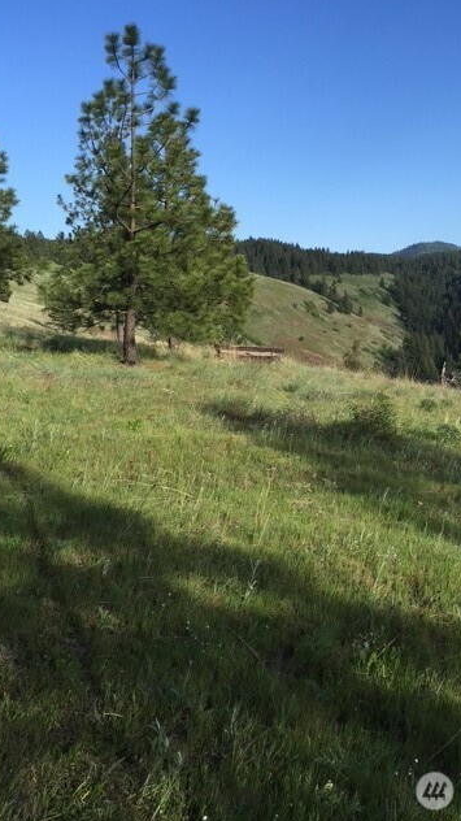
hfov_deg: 36.3
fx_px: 696
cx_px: 299
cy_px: 409
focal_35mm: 32
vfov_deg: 61.0
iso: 32
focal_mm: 4.15
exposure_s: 1/1099
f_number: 2.2
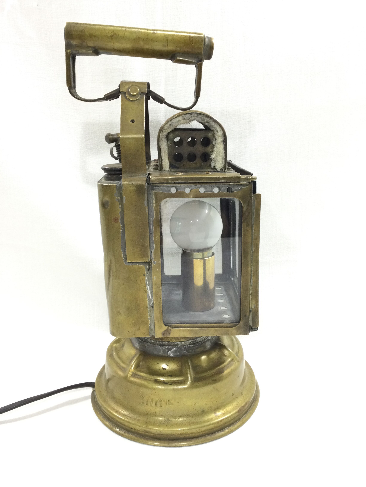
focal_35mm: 31
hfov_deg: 45.4
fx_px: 437
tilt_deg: -10.4
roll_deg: +0.8
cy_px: 244
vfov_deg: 58.4
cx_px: 183
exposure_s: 1/33
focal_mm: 3.3
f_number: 2.4
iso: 40
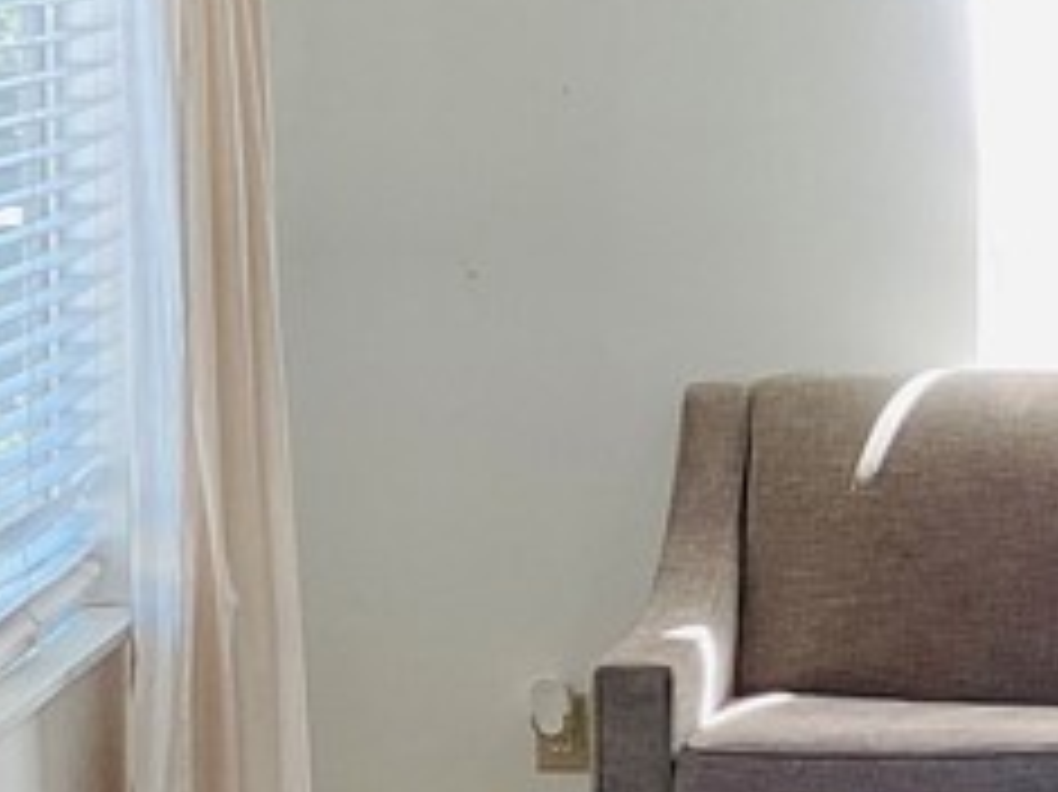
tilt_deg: -9.4
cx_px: 1139
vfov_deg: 11.0
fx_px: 4124
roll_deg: -2.2
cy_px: 508
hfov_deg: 14.3
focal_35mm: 135
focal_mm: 3.3
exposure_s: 1/120
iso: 64
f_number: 2.4
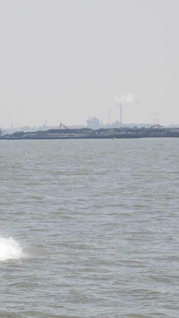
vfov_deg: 7.7
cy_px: 189
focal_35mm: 282
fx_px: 2381
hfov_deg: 4.3
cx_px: -92
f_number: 5.6
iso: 100
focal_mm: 70
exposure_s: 1/500
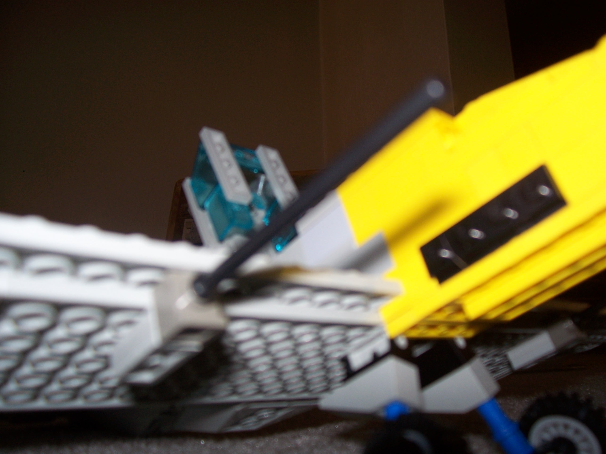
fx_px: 595
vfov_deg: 41.8
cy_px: 227
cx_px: 303
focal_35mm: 34
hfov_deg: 54.0
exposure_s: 1/60
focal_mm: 5.6
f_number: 2.7
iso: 80
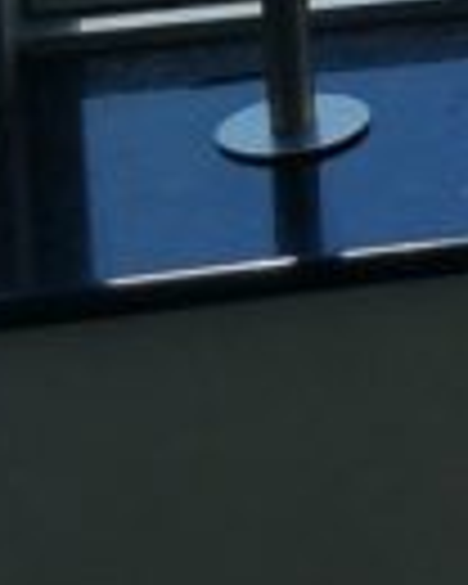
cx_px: 1449
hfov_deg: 6.7
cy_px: -945
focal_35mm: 208
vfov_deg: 8.3
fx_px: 3601
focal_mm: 3.95
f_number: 2.2
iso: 50
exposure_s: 1/155
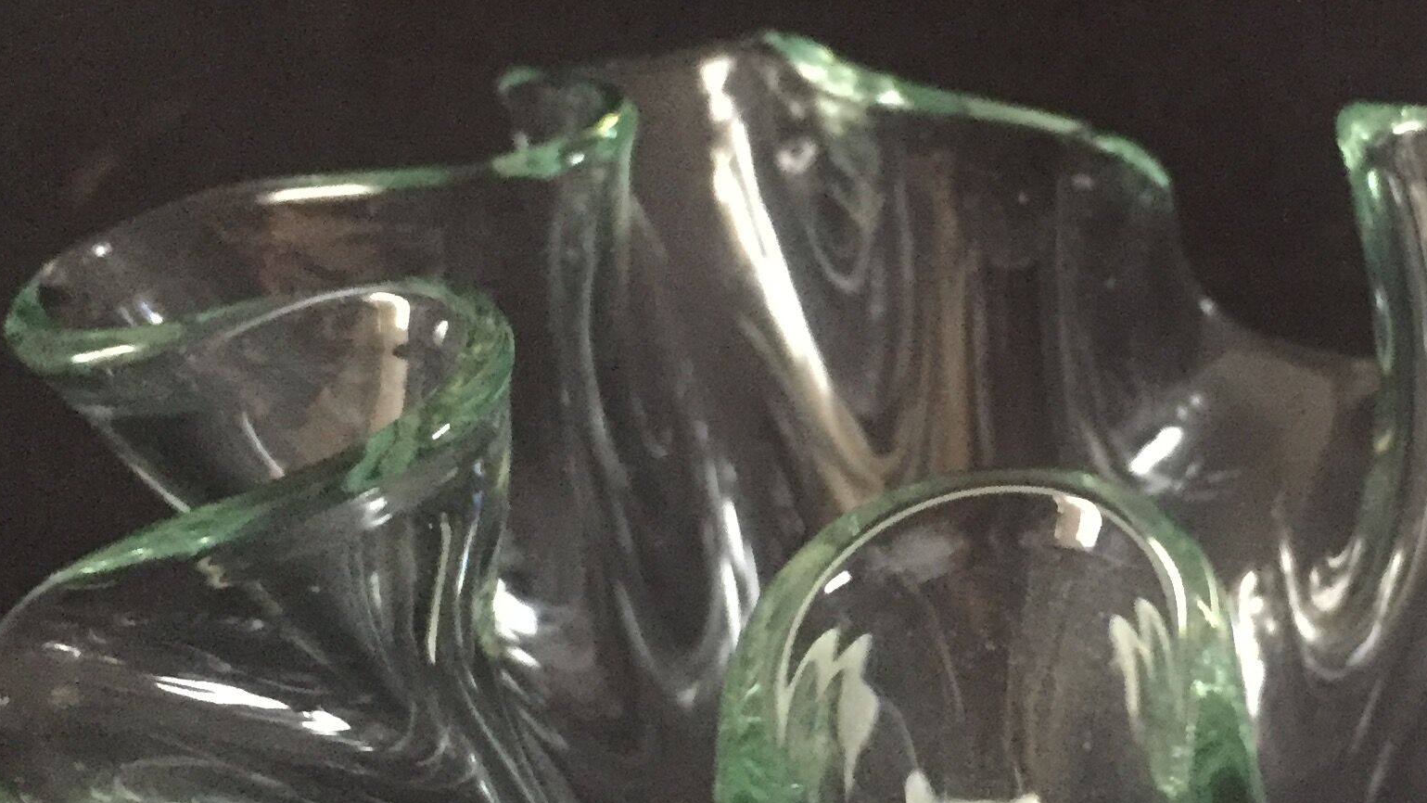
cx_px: 1055
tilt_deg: -36.4
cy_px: 428
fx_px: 2535
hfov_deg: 30.9
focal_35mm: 67
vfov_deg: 18.0
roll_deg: +0.4
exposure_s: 1/17
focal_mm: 4.15
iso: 320
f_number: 2.2
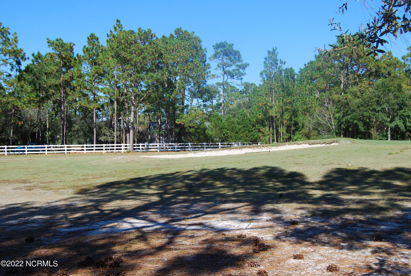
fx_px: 446
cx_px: 206
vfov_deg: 34.4
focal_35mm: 39
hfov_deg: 49.5
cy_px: 138
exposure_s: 1/200
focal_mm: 26
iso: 100
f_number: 7.1
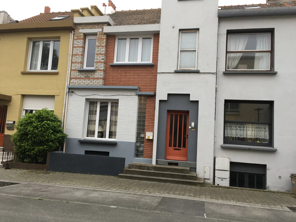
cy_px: 111
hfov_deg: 61.7
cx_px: 148
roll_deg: -2.4
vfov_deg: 48.2
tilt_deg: +6.6
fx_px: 248
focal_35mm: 29
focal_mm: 4.15
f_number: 2.2
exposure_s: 1/100
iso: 40
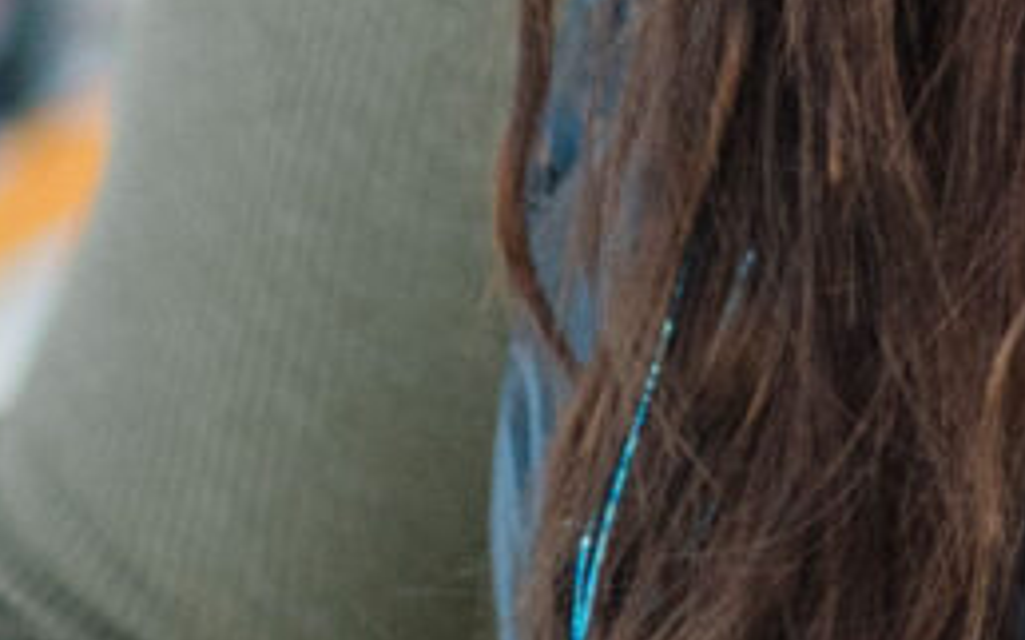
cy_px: -1610
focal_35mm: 354
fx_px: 9885
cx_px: 2676
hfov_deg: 5.7
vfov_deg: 3.6
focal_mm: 35
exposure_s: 1/5000
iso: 400
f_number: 2
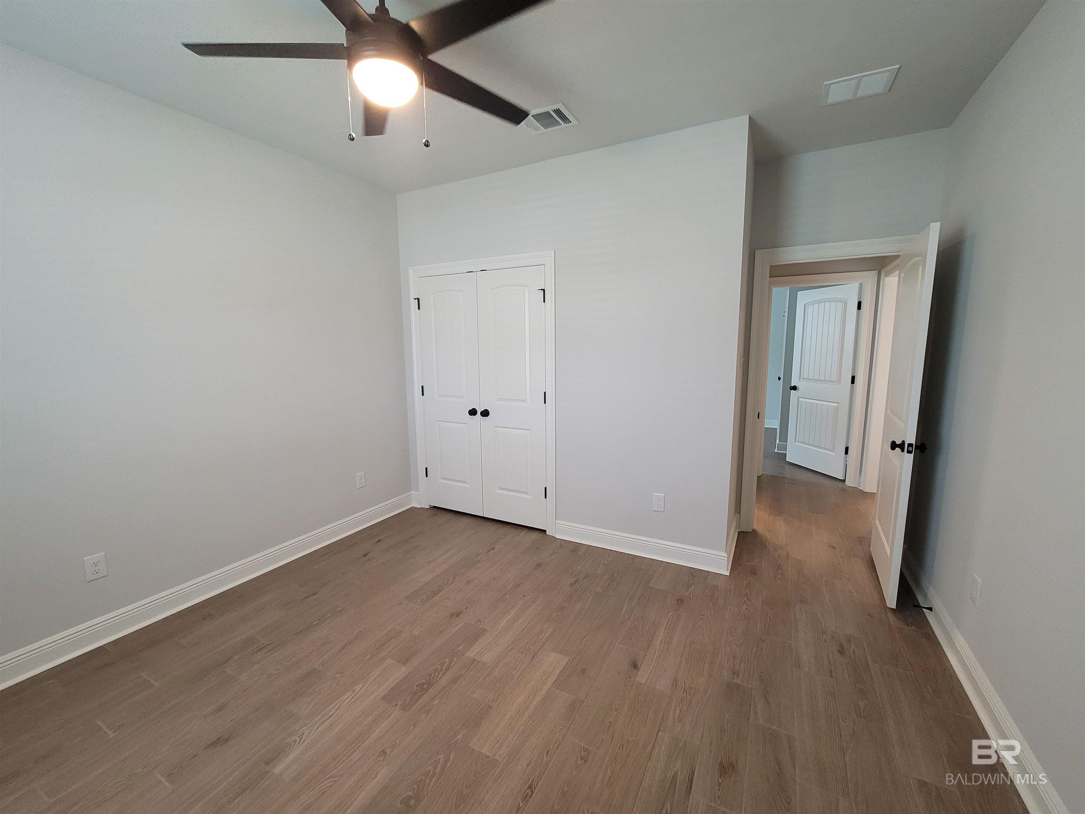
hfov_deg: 106.2
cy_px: 407
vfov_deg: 89.9
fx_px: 407
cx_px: 542
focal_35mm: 13
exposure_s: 1/60
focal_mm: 2.2
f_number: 2.2
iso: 400
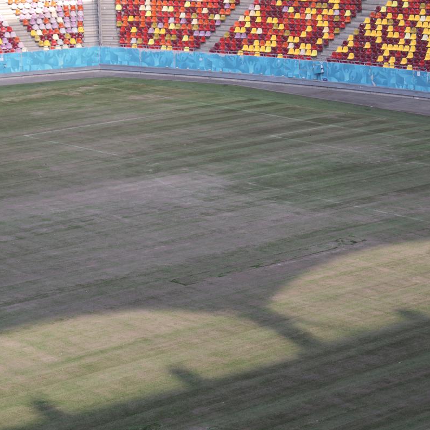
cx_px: 246
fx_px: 1897
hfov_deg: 12.9
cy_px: 216
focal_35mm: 135
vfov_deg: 12.9
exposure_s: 1/1000
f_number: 4
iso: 320
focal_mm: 105
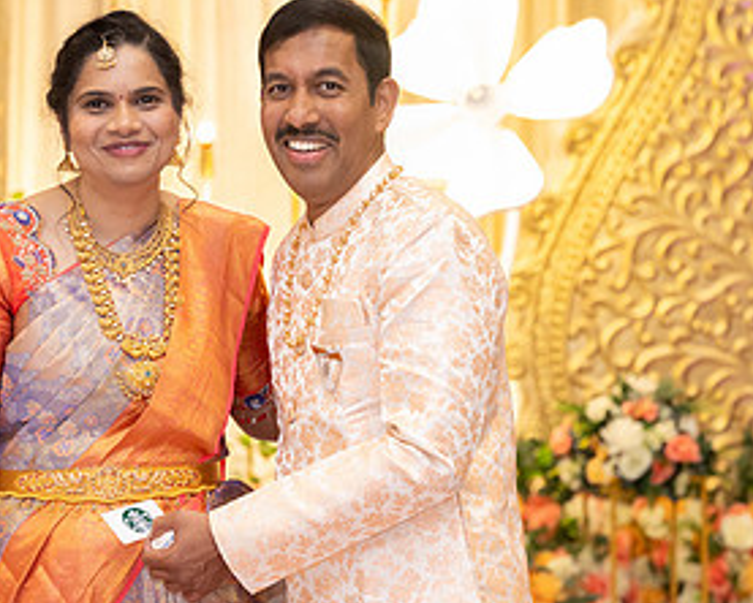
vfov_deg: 9.0
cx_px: 239
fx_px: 3814
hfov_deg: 11.3
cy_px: 371
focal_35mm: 171
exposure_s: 1/160
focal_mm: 87
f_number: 3.2
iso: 1000
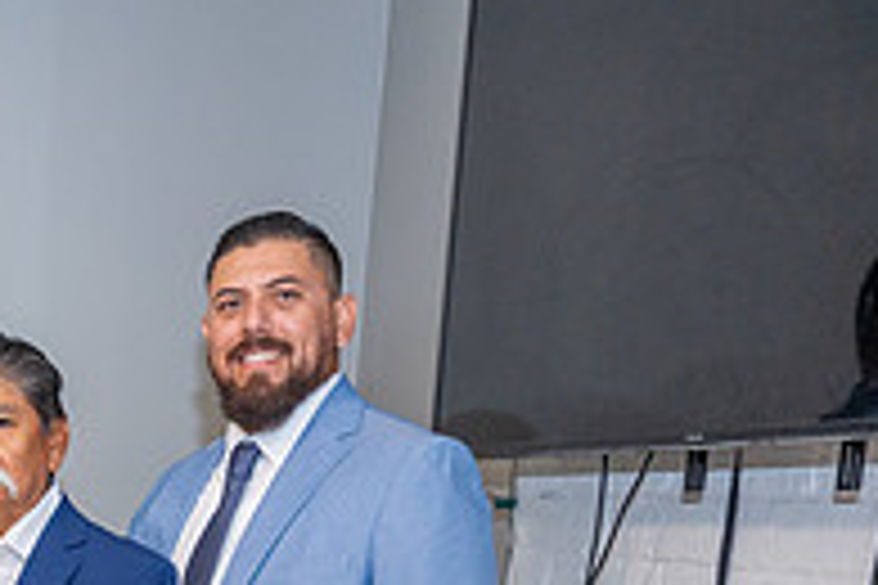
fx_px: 1829
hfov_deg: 23.0
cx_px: -360
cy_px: 857
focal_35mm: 75
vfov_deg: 16.7
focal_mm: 24
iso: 640
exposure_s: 1/125
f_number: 3.2
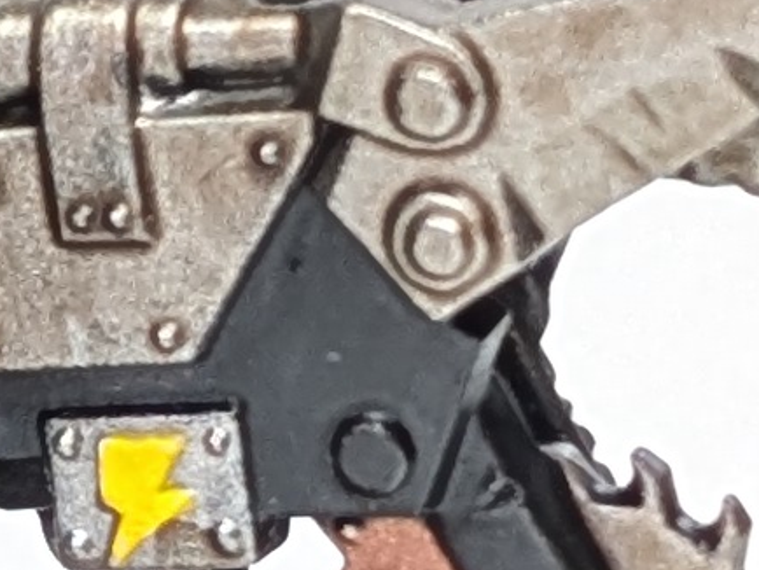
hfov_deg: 4.3
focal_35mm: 461
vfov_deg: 3.2
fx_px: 10114
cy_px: 505
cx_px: -609
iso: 78
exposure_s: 1/84.5
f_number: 1.68
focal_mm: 6.9
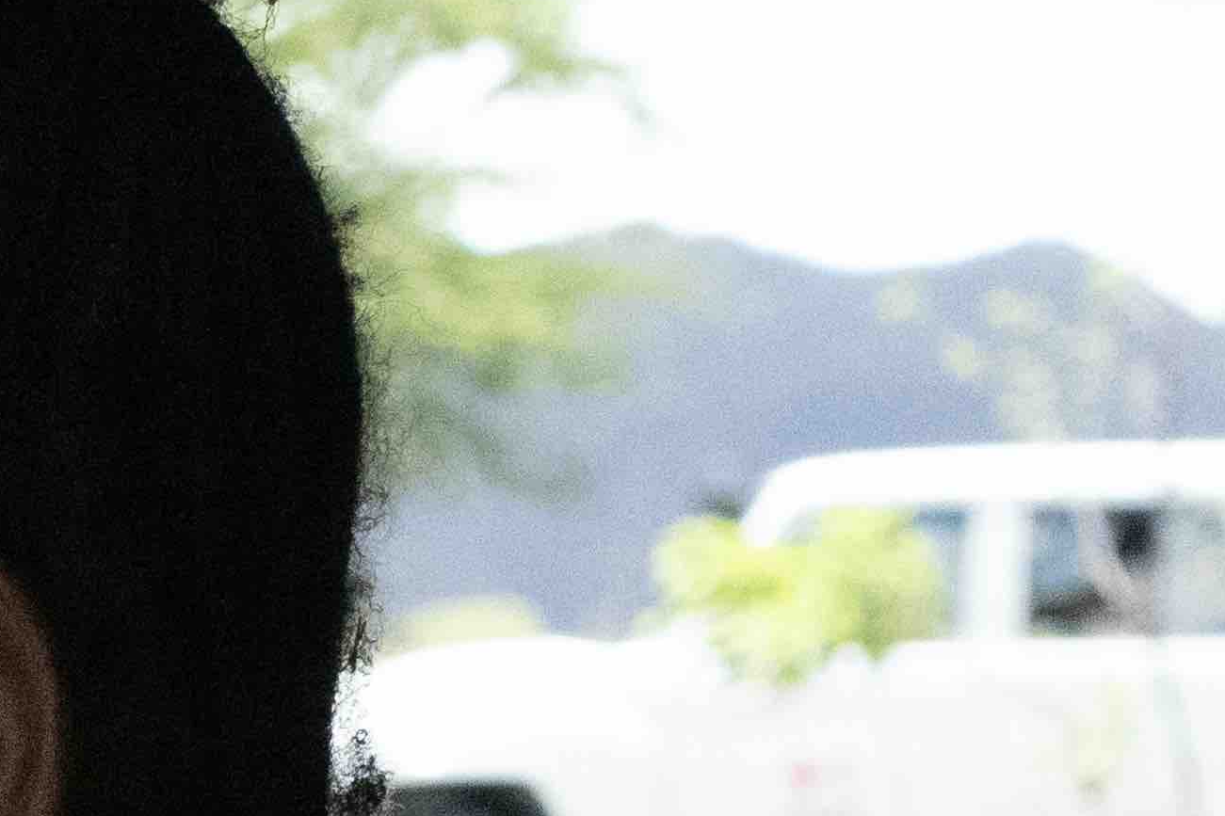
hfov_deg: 7.7
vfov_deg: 5.1
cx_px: -218
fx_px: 9016
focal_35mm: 265
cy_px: 1255
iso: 4000
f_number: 4
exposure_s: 1/8000
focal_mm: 23.46
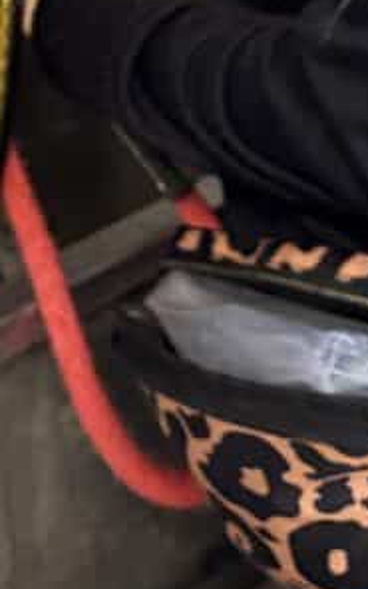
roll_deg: +6.1
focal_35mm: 88
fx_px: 1412
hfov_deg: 14.2
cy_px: -215
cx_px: -127
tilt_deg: -16.0
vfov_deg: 21.0
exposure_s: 1/60
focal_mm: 6.76
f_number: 1.78
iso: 640
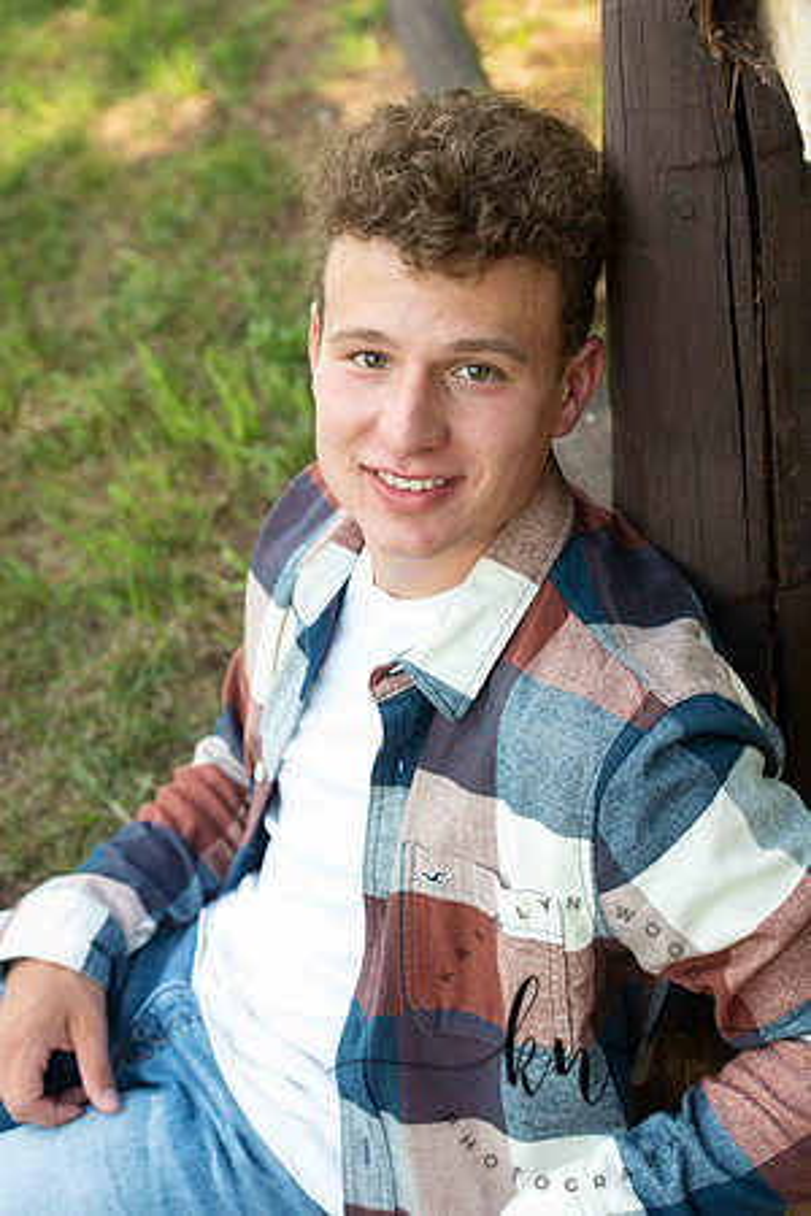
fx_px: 2365
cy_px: 608
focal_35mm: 70
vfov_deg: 28.8
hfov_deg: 19.5
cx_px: 406
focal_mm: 70
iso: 400
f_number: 5
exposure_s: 1/200
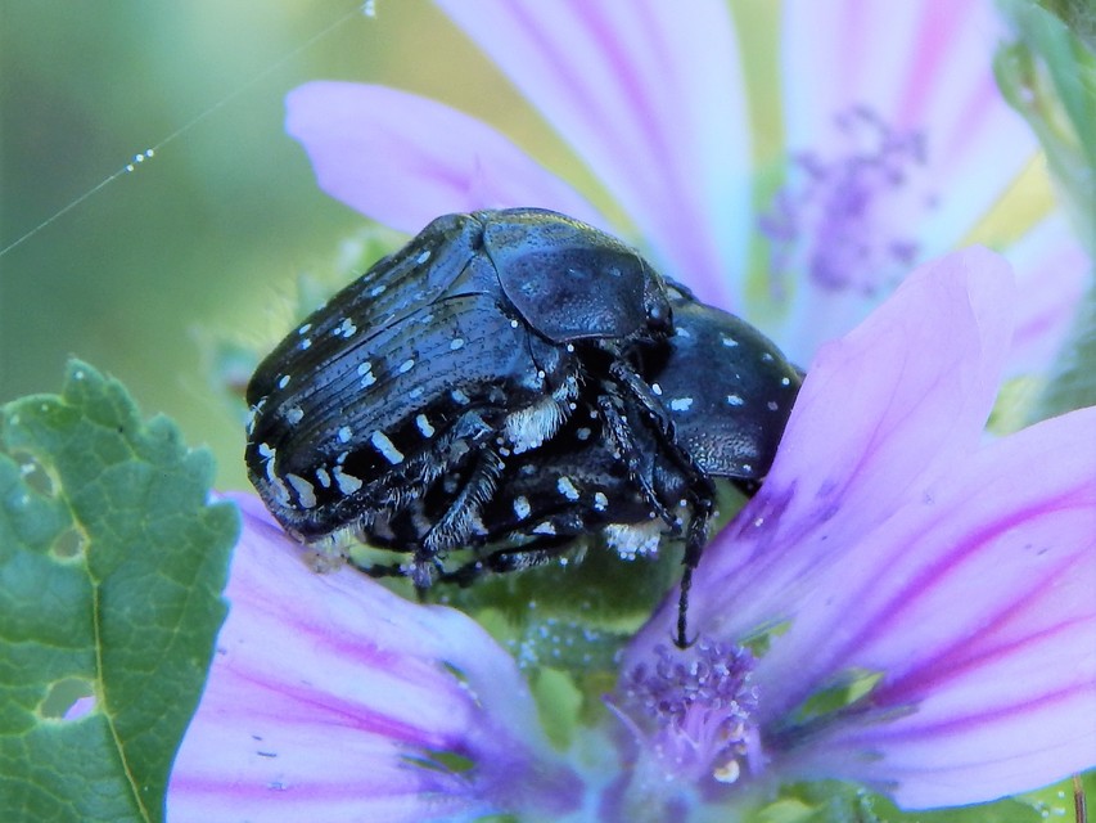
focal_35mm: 93
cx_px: 548
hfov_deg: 21.1
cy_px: 412
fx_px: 2945
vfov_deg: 15.9
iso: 125
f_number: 4.4
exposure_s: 1/60
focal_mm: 16.6
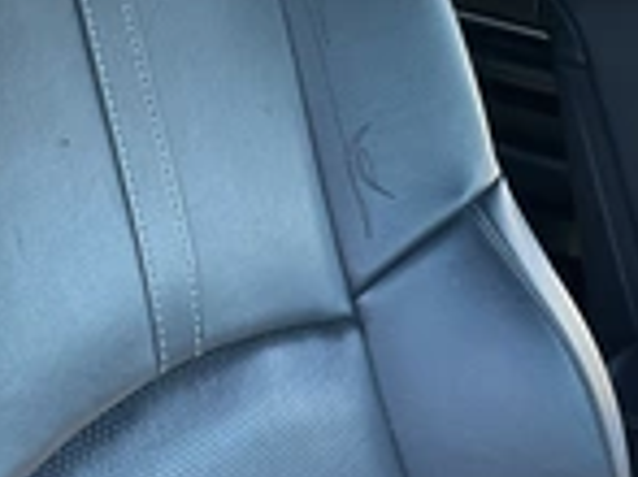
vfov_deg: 18.4
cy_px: 74
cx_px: 256
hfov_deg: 24.7
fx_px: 1455
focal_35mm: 79
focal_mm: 3
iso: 40
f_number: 1.8
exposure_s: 1/122
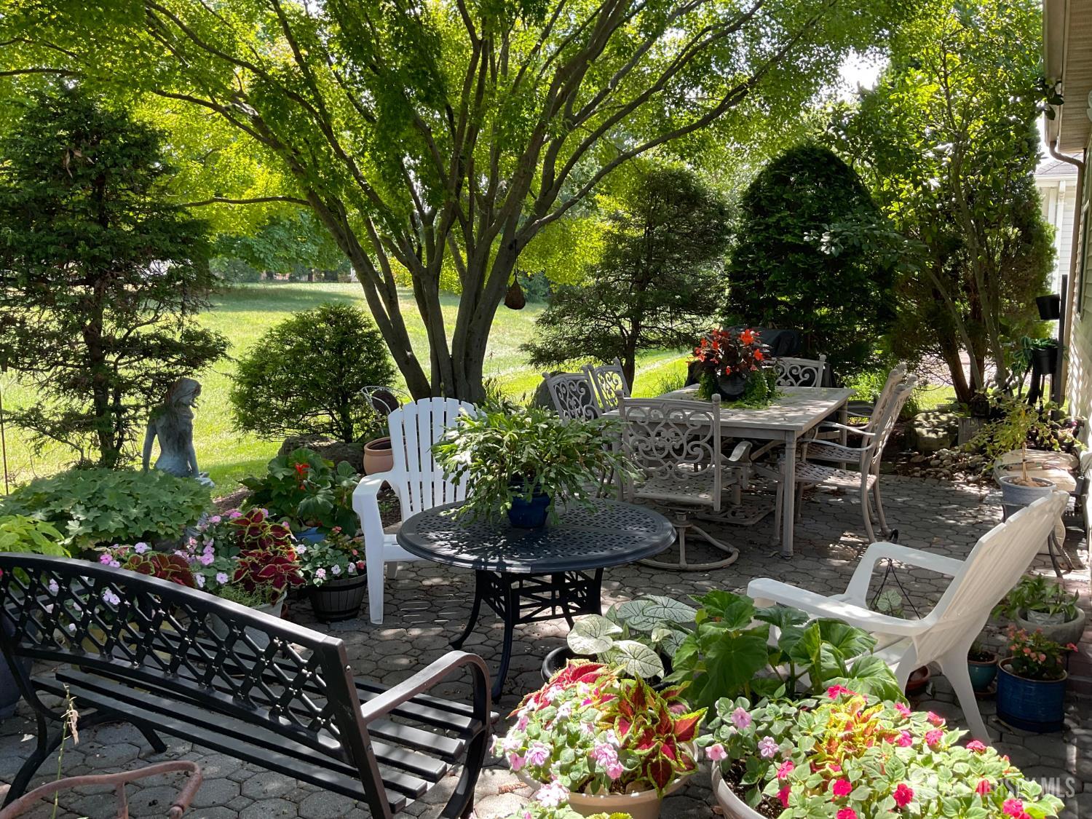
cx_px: 546
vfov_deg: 48.2
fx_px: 915
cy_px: 410
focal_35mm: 29
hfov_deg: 61.7
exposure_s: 1/120
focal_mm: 3
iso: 20
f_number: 1.8
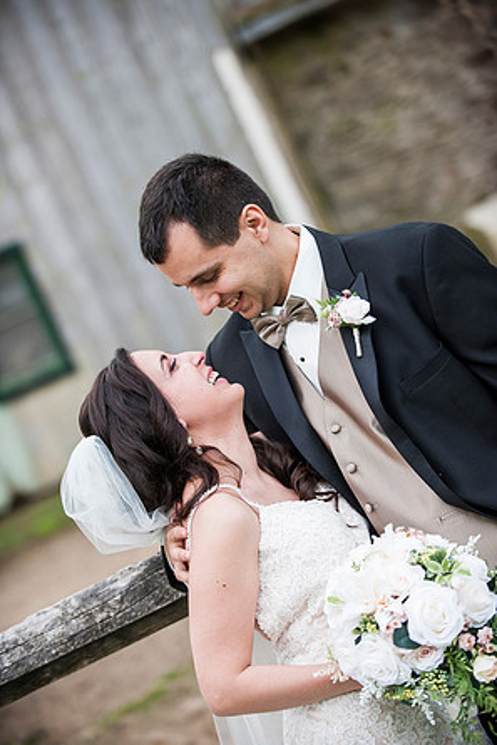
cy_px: 370
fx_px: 1986
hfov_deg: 14.3
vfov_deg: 21.2
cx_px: 248
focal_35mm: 96
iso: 800
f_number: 2.8
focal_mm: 95
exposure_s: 1/3200
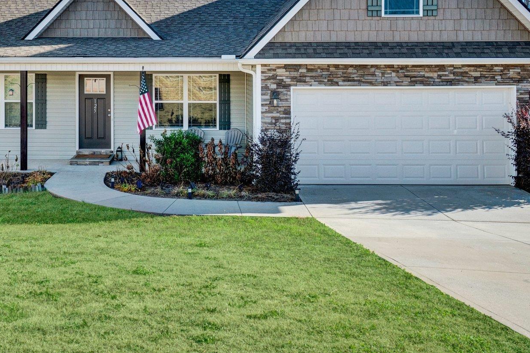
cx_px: 178
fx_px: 589
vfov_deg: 32.6
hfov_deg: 47.7
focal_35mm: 40
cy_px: 80
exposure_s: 1/800
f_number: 8
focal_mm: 16
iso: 400
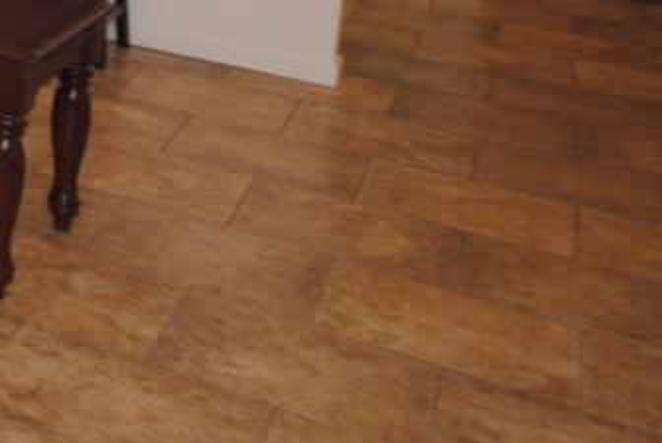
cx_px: -666
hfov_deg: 18.7
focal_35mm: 67
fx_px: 1234
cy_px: -257
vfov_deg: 17.8
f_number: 4
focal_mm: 10
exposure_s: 1/60
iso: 200
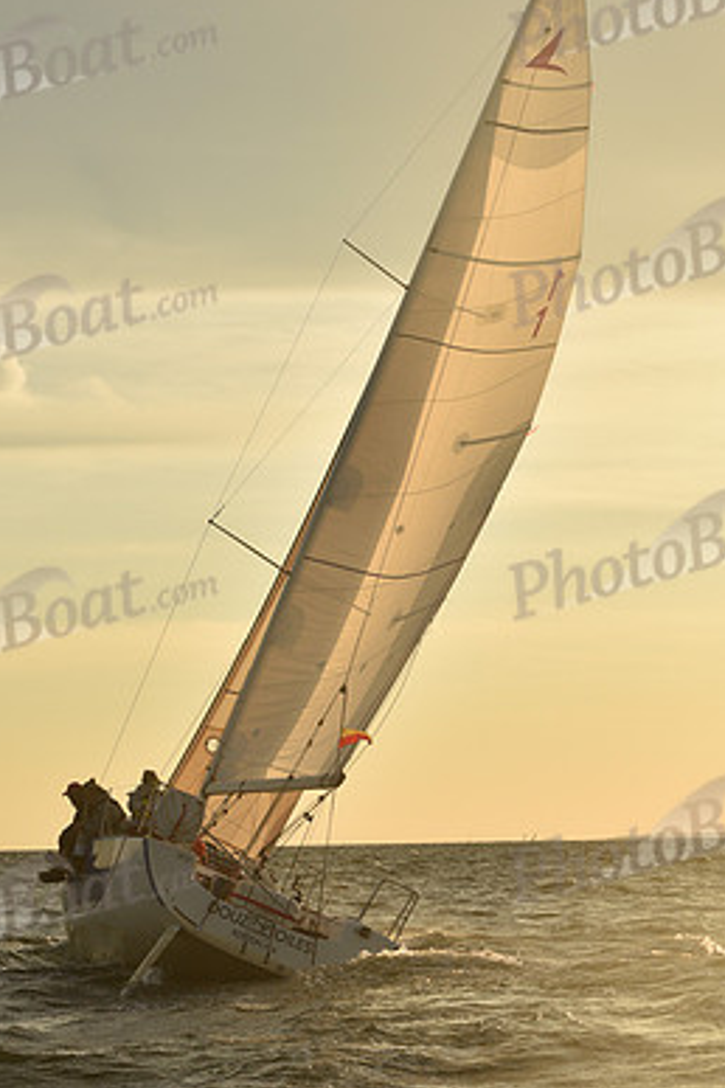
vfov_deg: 19.4
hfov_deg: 13.0
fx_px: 3172
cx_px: 364
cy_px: 441
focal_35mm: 105
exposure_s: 1/640
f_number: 10
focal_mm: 70
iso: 250
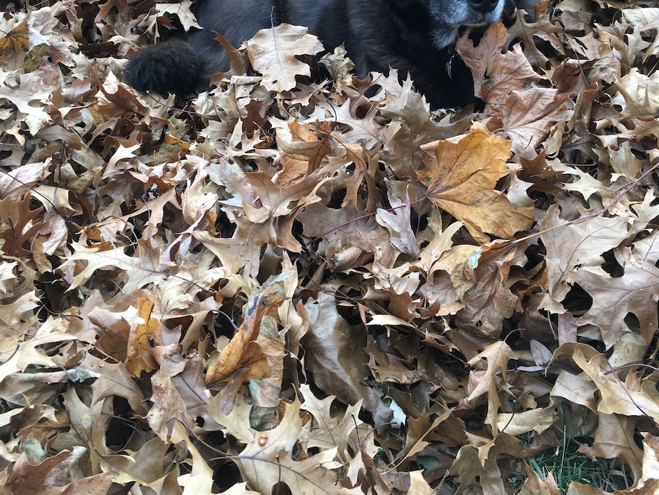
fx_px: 742
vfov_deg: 35.4
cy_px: 85
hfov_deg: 47.9
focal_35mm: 39
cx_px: 329
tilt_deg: -31.2
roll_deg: +0.6
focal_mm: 4.15
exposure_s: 1/120
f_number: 2.2
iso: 40
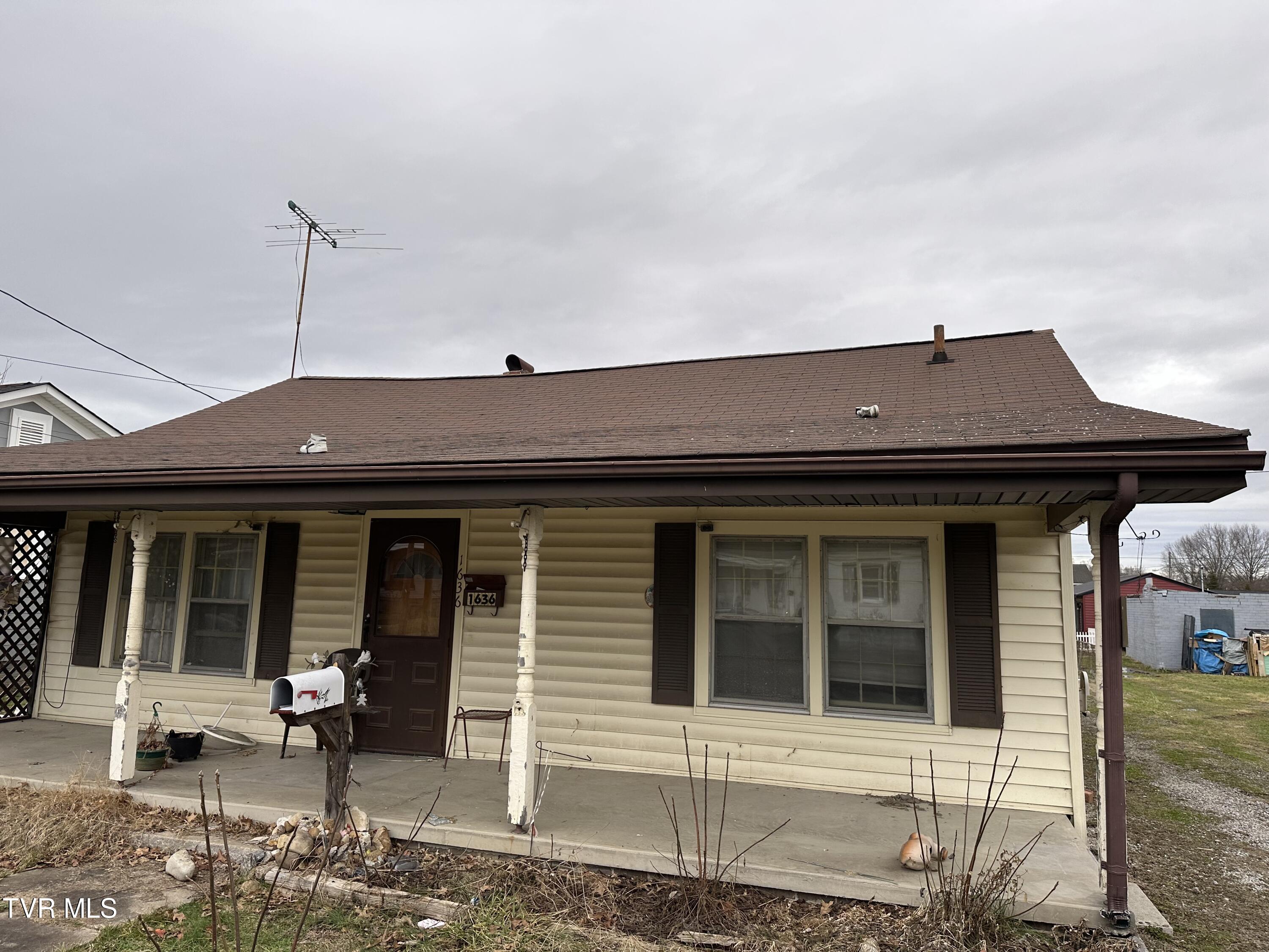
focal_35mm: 24
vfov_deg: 56.8
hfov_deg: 71.6
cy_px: 476
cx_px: 634
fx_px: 880
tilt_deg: +8.5
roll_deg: -1.1
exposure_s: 1/133
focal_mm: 6.86
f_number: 1.78
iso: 64
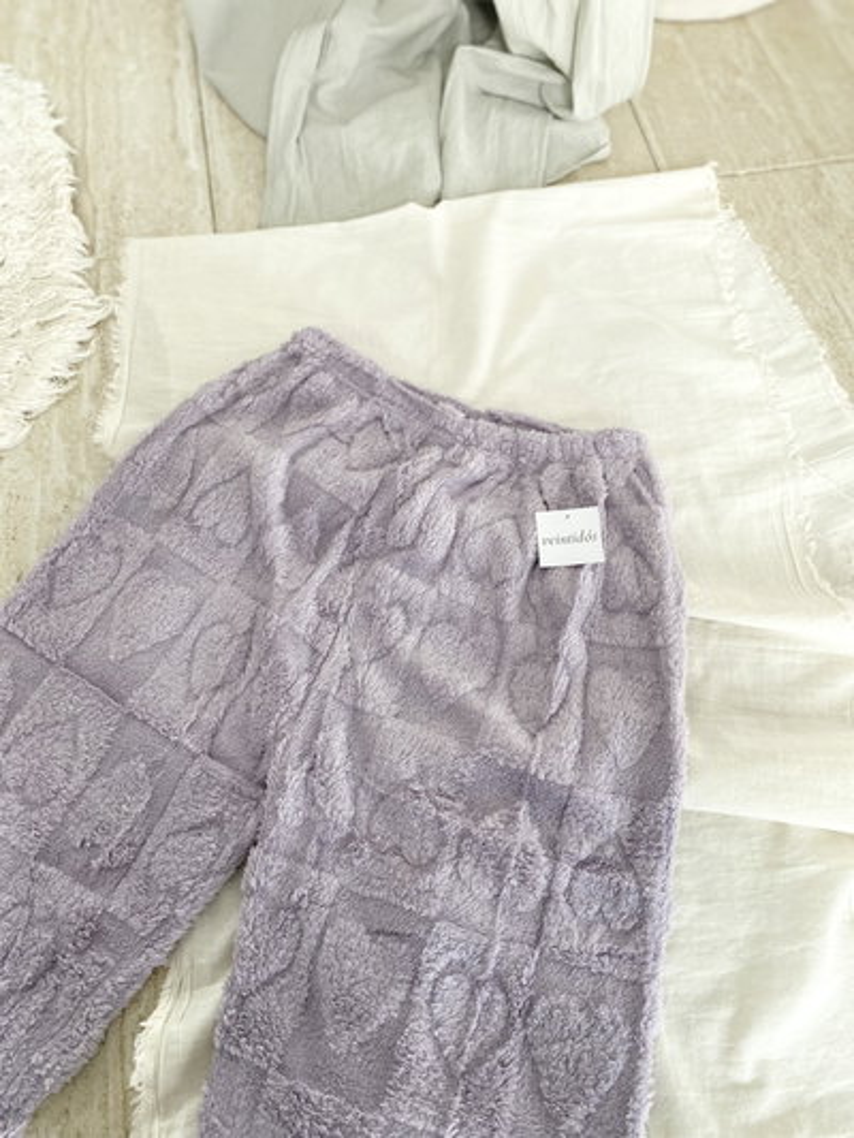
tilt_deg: -64.0
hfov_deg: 53.1
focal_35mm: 26
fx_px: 855
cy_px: 569
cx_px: 427
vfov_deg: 67.3
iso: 50
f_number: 1.8
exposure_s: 1/121
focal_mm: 4.25
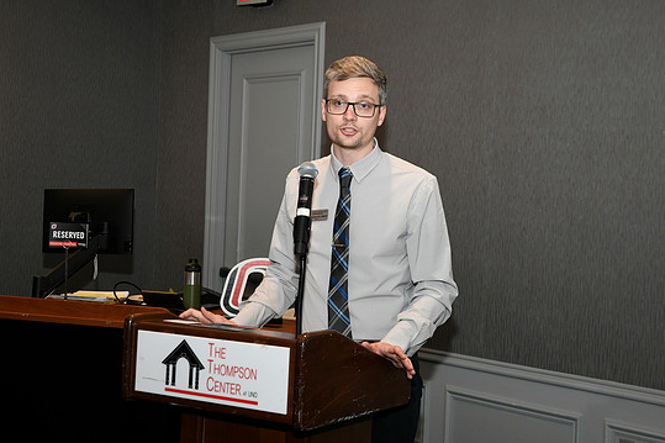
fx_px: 1034
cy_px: 235
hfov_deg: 35.6
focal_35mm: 56
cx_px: 353
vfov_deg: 24.2
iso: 1600
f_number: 8
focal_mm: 52
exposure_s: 1/60
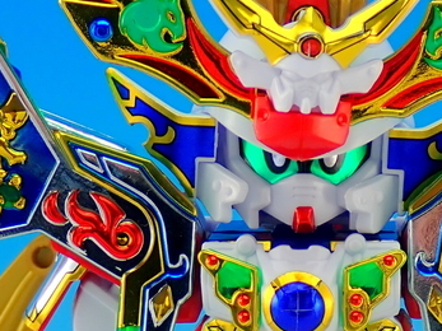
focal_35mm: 198
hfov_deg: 10.0
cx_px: 285
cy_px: 214
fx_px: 2527
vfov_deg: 7.5
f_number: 3.8
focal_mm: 11.88
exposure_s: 1/30
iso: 100
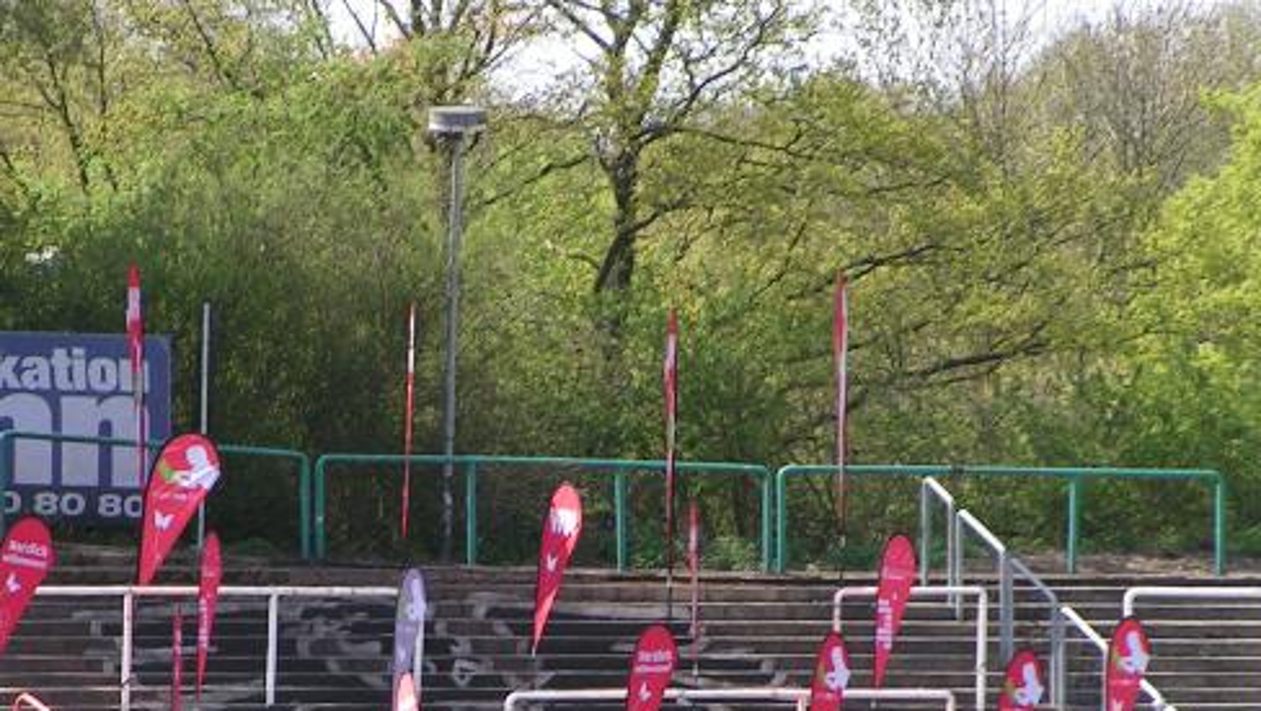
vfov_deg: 2.8
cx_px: 413
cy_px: 569
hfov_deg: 4.9
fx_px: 14752
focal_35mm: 441
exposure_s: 1/320
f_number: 4.5
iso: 50
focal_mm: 37.8
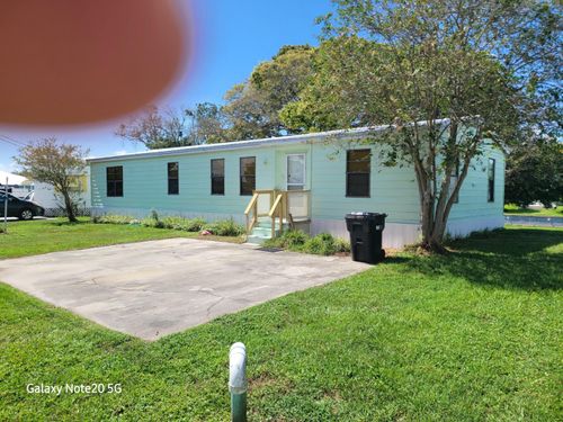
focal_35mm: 26
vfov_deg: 53.1
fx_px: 423
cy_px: 211
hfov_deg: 67.3
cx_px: 282
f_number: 1.8
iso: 40
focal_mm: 5.4
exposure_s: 1/2054
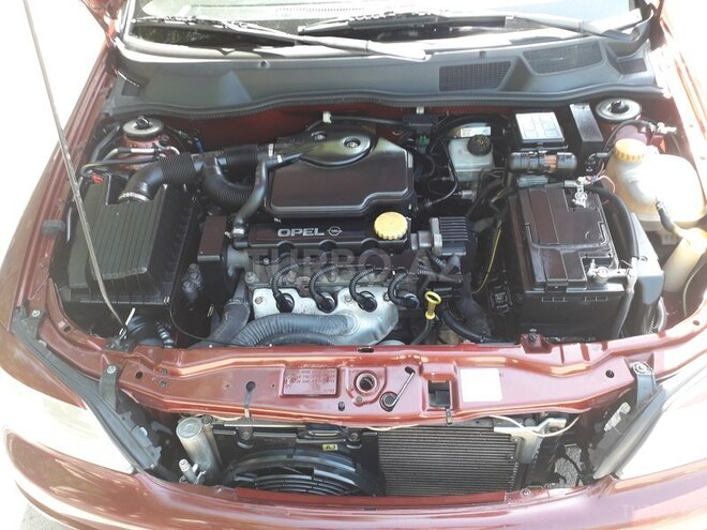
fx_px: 551
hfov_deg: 65.3
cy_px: 265
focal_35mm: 27
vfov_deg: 51.4
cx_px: 354
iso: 40
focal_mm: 3.6
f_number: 1.9
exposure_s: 1/50
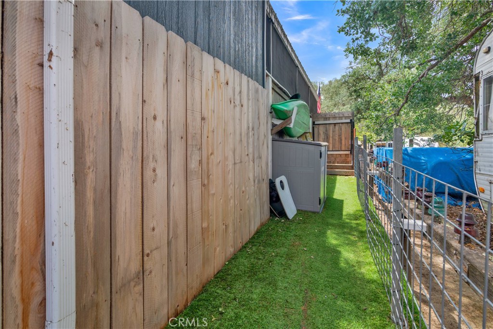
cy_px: 164
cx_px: 246
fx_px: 233
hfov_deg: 93.3
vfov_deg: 70.5
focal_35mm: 17
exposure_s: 1/25
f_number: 8
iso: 200
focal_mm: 17
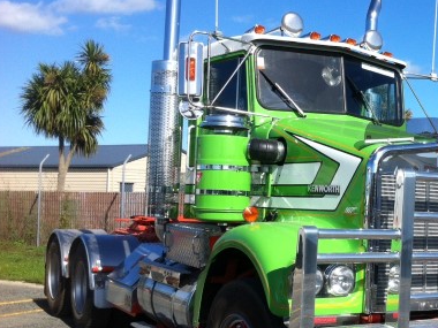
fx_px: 747
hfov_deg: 31.8
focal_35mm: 59
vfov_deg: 24.8
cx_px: 355
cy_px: 200
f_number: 2.8
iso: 80
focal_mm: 3.85
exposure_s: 1/1312
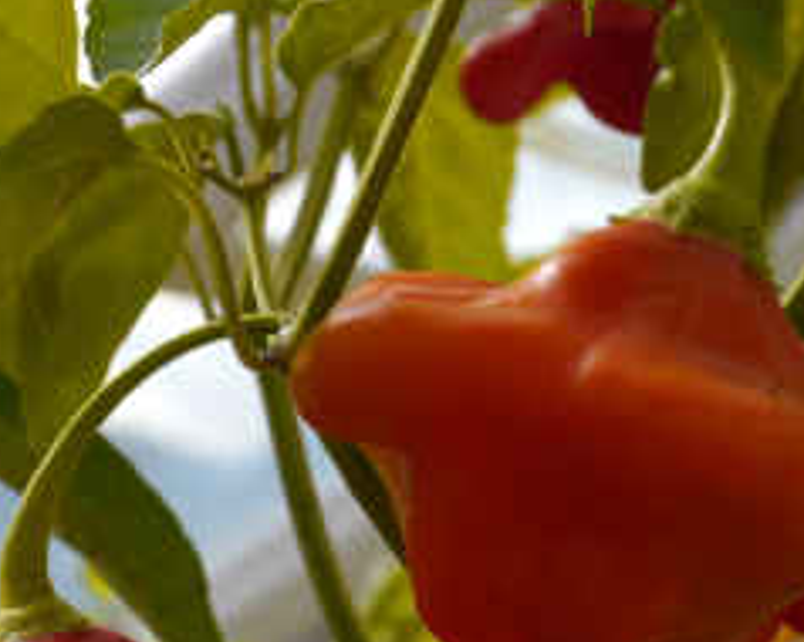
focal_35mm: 82
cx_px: 628
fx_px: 1950
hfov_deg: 23.0
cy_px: 509
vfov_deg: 18.5
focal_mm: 20
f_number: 6.3
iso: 160
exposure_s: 1/400
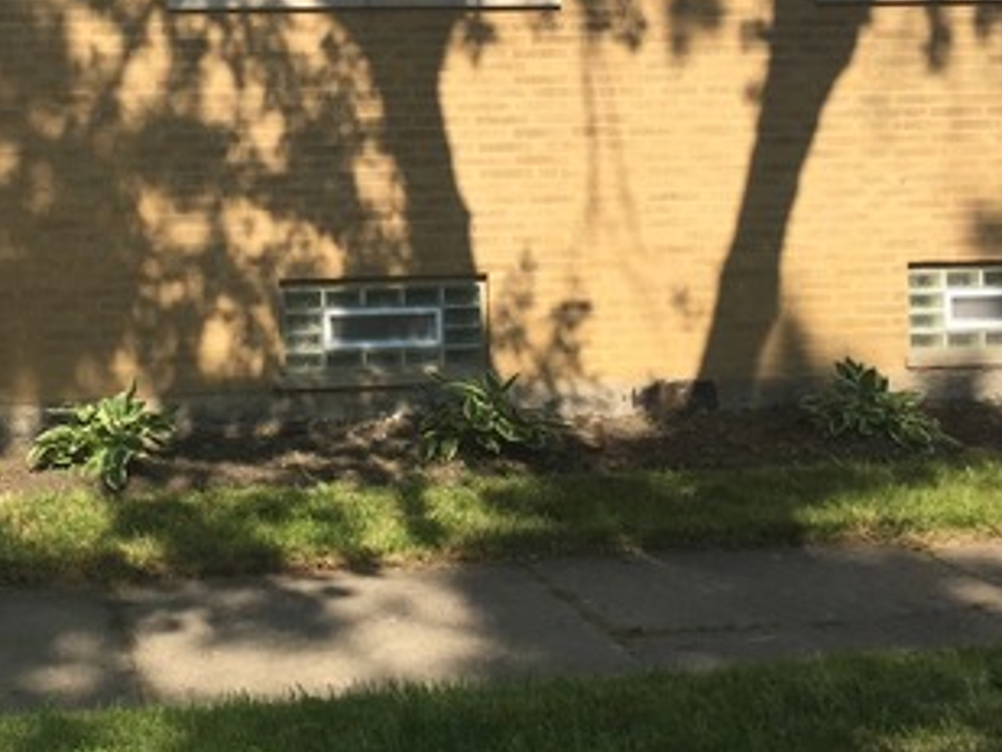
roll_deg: +1.4
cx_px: 204
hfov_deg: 31.4
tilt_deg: +3.6
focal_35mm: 60
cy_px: 159
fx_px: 1737
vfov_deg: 24.1
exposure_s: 1/1319
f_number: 2.2
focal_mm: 4.15
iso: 32
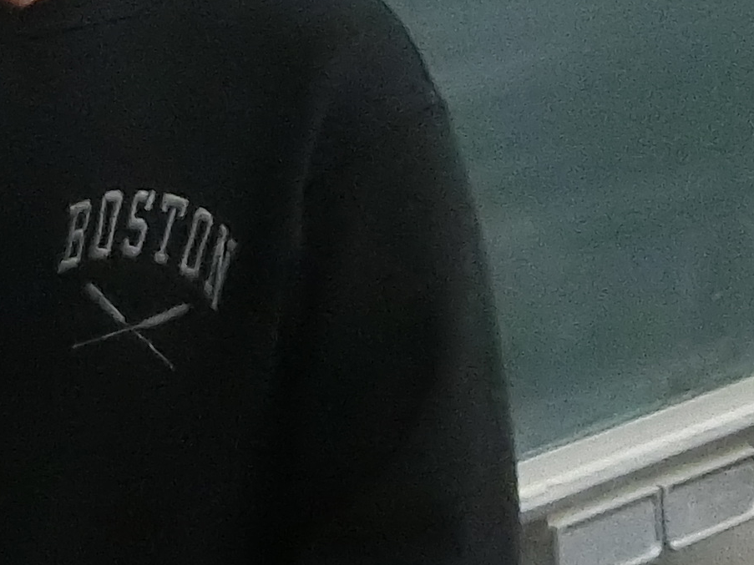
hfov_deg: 9.9
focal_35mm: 194
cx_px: -330
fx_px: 4225
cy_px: -159
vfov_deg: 7.6
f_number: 3.9
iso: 1000
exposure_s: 1/250
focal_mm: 6.67
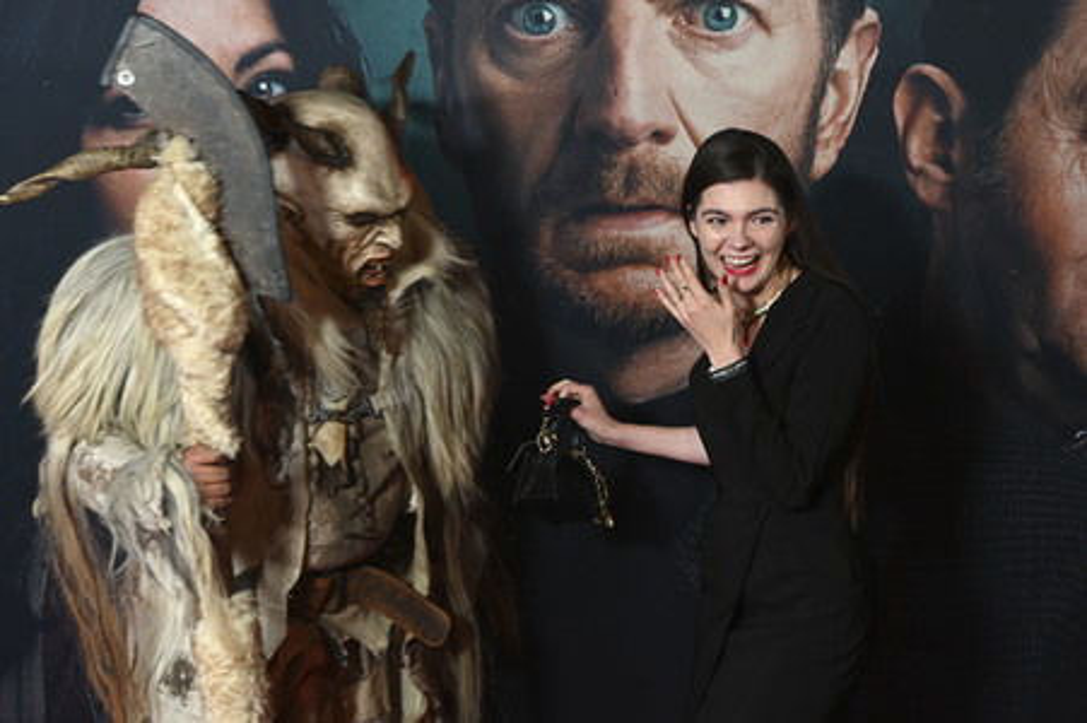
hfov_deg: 33.4
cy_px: 362
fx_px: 1810
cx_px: 544
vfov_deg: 22.6
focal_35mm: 60
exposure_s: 1/100
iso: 1250
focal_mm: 60
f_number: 6
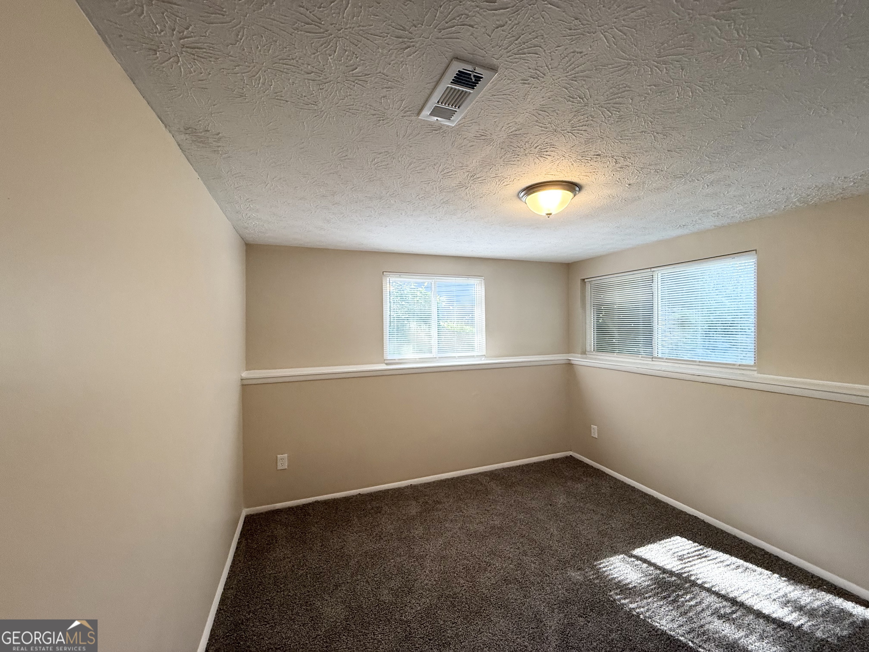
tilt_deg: -0.9
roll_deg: -0.8
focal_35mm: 14
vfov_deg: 85.7
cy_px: 326
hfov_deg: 102.1
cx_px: 434
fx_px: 351
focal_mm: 2.22
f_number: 2.2
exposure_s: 1/120
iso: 200
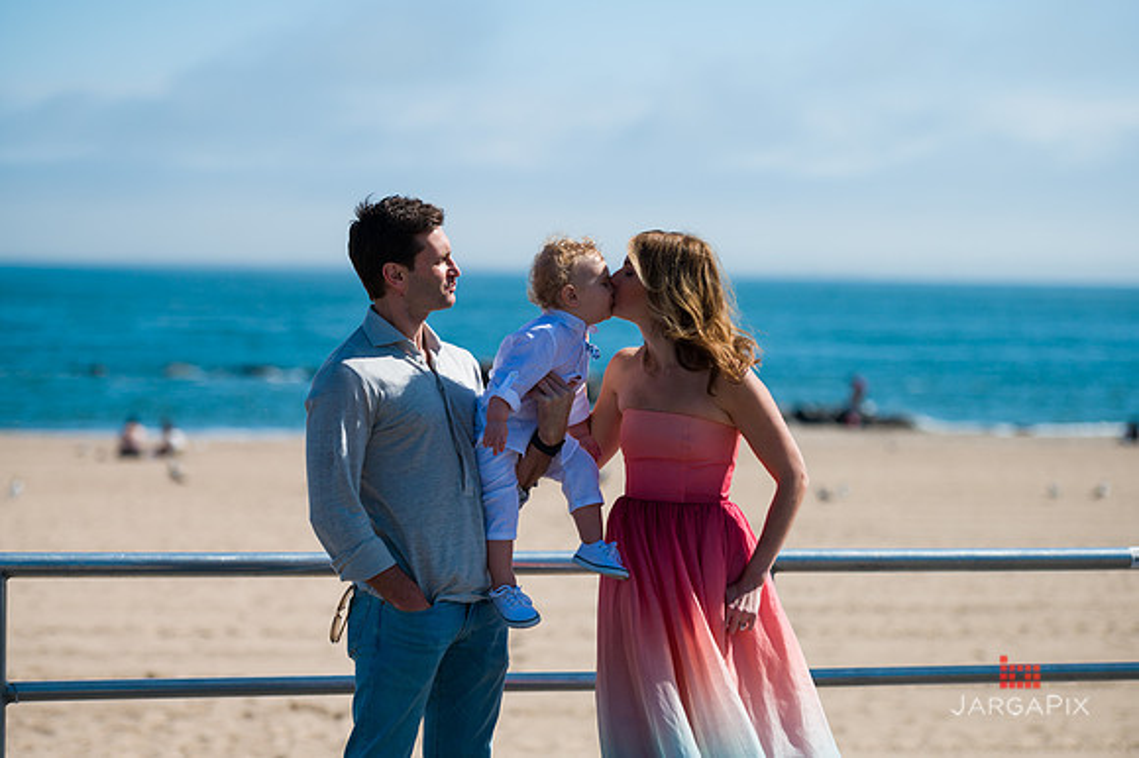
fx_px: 3794
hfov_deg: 17.1
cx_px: 570
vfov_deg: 11.4
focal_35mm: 120
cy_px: 379
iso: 200
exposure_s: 1/5000
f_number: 3.2
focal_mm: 120
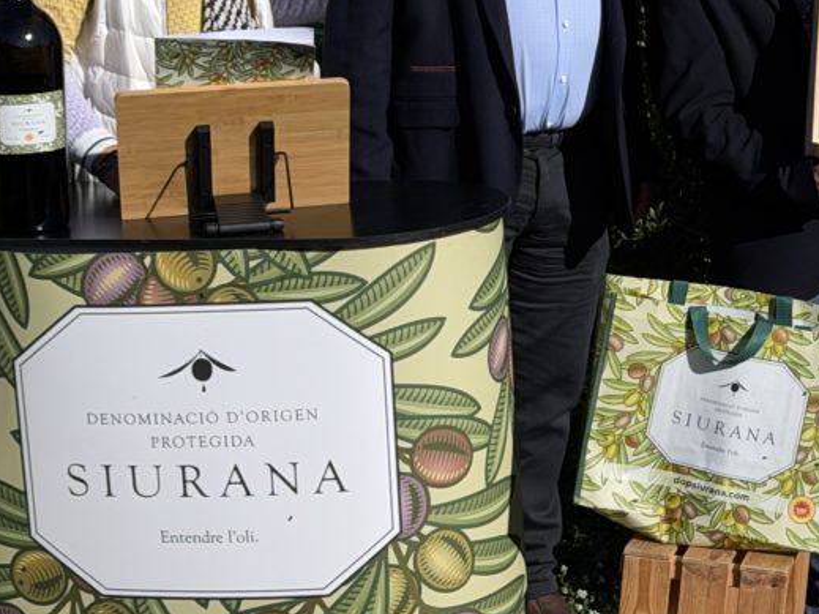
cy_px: 101
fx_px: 2626
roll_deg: +0.0
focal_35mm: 111
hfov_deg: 17.4
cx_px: 764
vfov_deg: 13.3
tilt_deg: -7.5
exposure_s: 1/8772
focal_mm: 6.76
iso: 80
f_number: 1.78
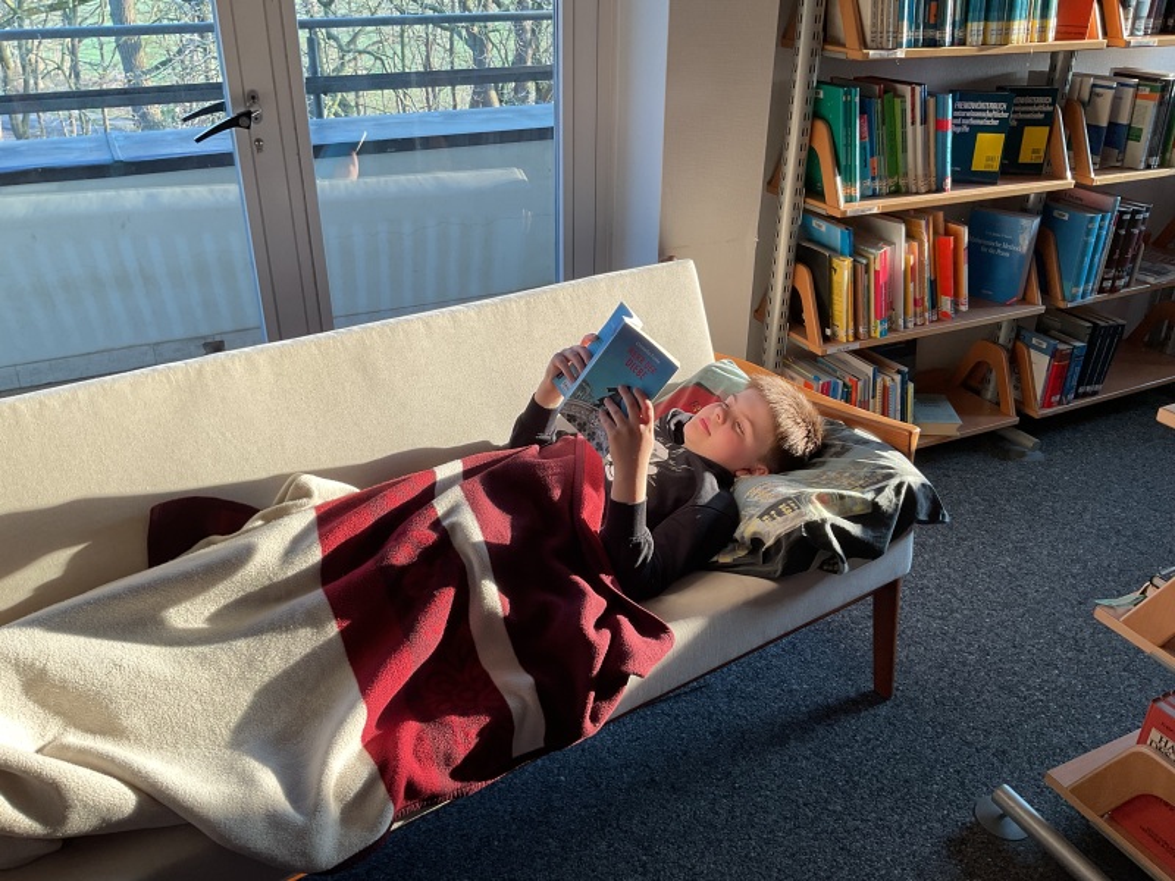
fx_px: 984
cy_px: 440
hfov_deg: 61.7
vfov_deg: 48.2
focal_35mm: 29
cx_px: 588
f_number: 1.8
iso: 32
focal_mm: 3
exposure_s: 1/100
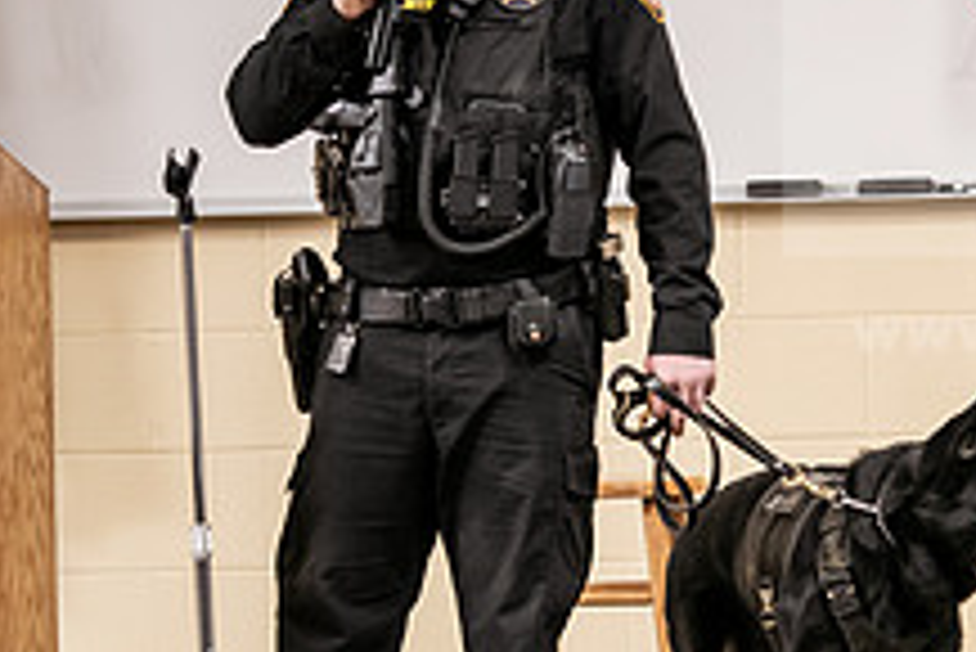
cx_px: 648
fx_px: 8111
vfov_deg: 4.6
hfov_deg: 6.9
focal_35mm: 299
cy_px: 425
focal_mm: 112
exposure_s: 1/200
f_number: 3.2
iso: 1600
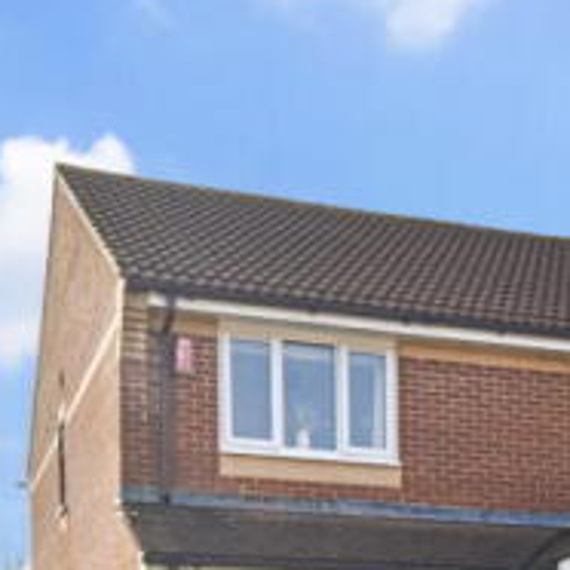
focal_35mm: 72
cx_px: 458
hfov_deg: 23.6
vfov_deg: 22.6
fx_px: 1341
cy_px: 633
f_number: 8
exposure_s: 1/250
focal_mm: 16
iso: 140
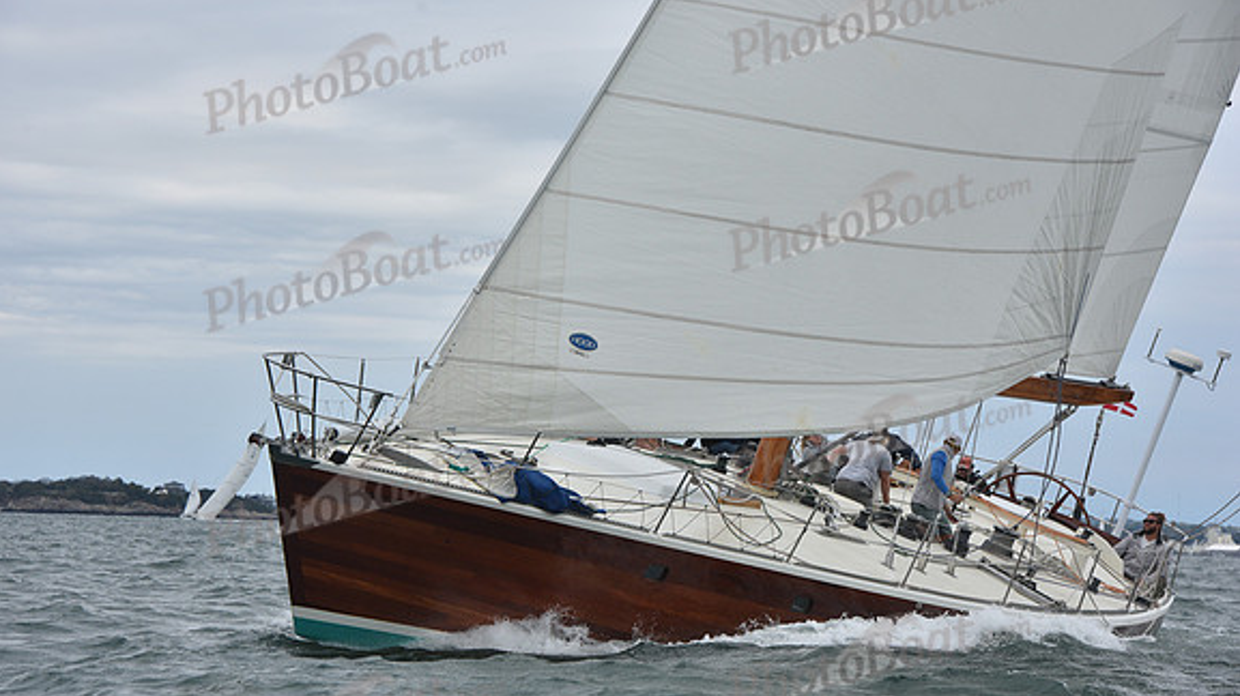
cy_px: 358
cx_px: 619
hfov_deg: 15.7
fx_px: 4503
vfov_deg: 8.8
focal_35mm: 137
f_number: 9
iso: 320
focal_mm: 130
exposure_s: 1/1000
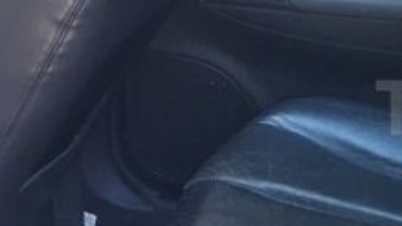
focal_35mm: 95
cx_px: 564
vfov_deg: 12.7
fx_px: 1012
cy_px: 107
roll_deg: -0.8
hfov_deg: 20.0
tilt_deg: -21.3
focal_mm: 4.15
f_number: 2.2
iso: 80
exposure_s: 1/33
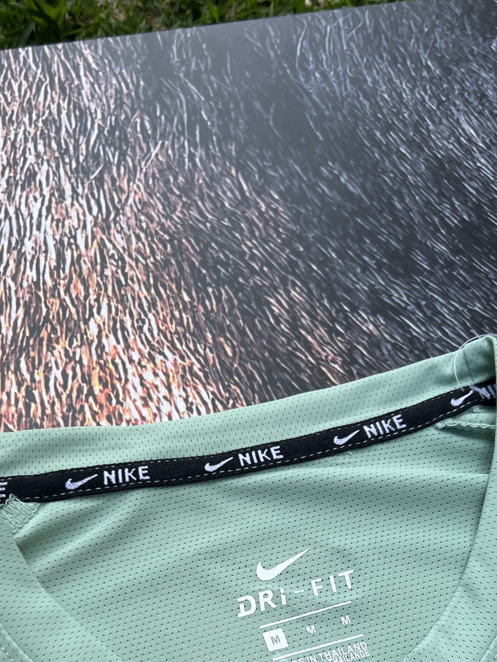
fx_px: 880
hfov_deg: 31.4
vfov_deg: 38.9
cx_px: 186
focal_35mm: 46
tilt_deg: -62.6
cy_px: 568
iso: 50
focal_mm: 5.7
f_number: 1.5
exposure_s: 1/1779
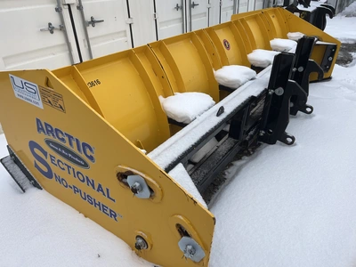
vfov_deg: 53.1
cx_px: 178
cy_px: 134
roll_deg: +1.1
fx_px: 267
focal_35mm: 26
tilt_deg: -26.4
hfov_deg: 67.3
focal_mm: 5.1
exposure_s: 1/1957
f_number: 1.6
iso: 50
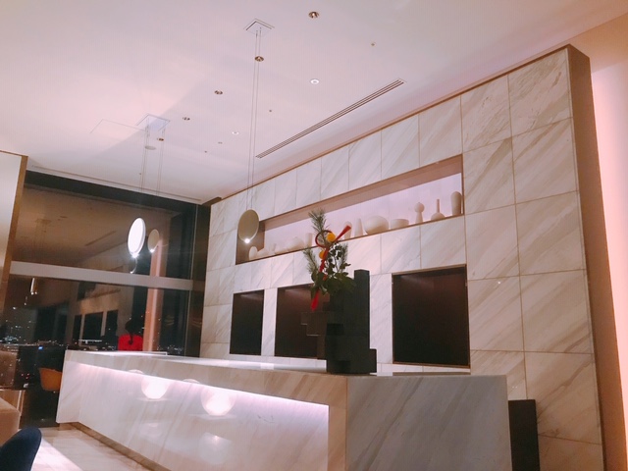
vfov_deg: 49.7
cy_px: 236
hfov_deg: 63.4
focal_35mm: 28
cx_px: 314
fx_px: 508
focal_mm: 3.99
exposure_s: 1/5
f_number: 1.8
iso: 100
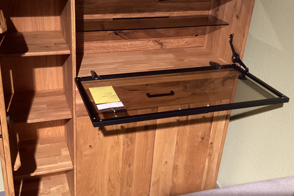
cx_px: 121
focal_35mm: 42
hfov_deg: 46.2
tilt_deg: -26.4
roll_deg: -2.0
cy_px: 90
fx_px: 343
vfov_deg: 31.9
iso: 320
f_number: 2.4
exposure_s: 1/50
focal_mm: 3.3
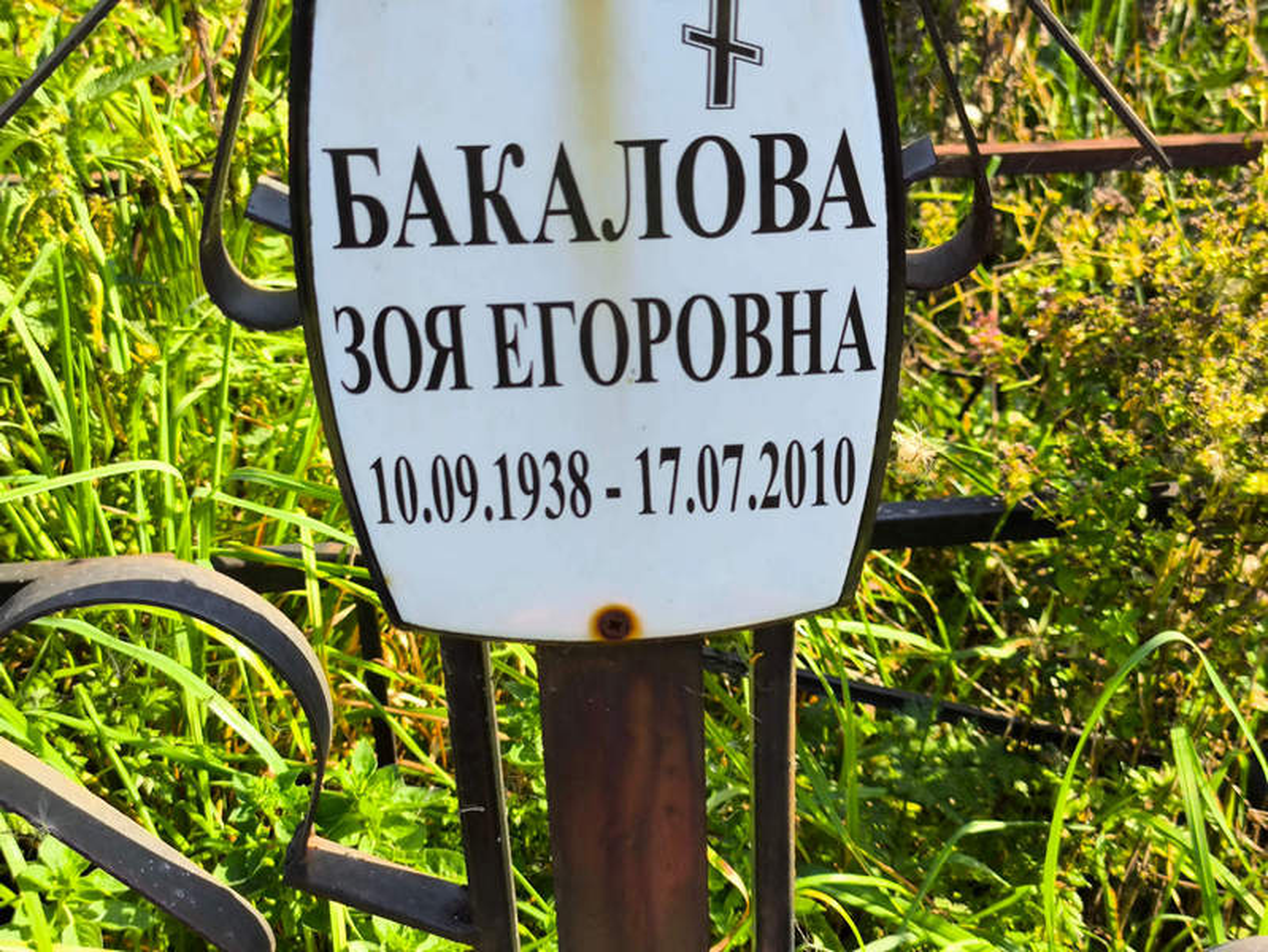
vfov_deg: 29.1
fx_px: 1832
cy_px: 476
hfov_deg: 38.2
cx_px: 634
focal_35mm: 50
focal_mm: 4.71
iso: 50
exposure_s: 1/264
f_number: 1.7
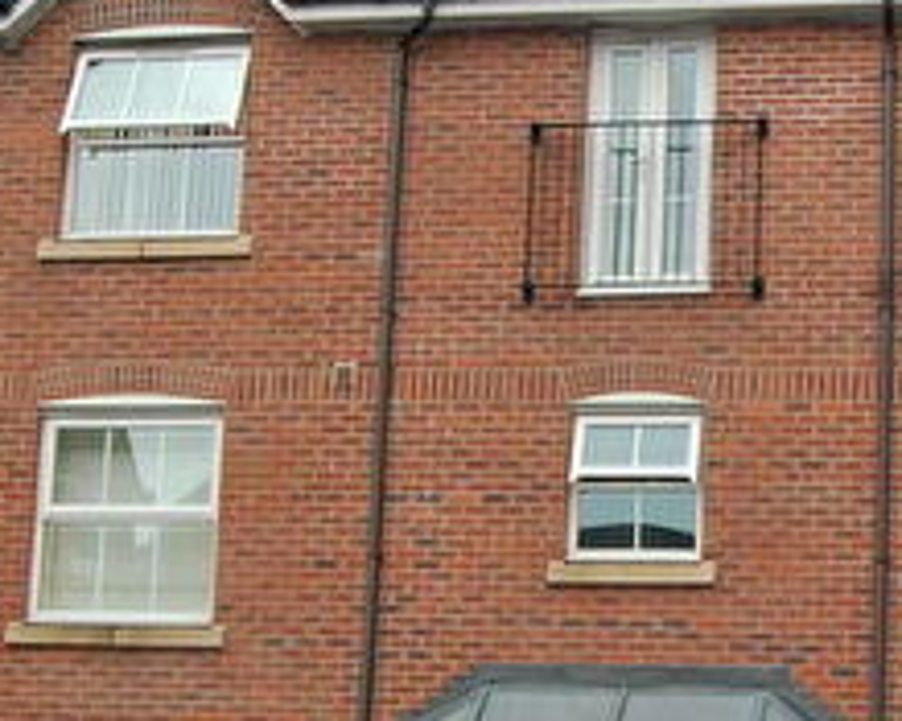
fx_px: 2161
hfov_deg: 23.1
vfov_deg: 18.9
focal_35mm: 81
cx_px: 754
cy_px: 470
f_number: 9
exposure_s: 1/500
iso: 400
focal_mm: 18
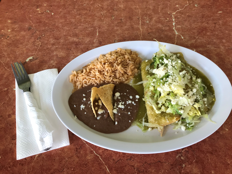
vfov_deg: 49.8
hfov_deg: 63.4
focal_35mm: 28
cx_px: 116
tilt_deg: -59.0
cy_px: 87
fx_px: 188
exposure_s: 1/60
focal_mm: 3.99
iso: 32
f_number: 1.8
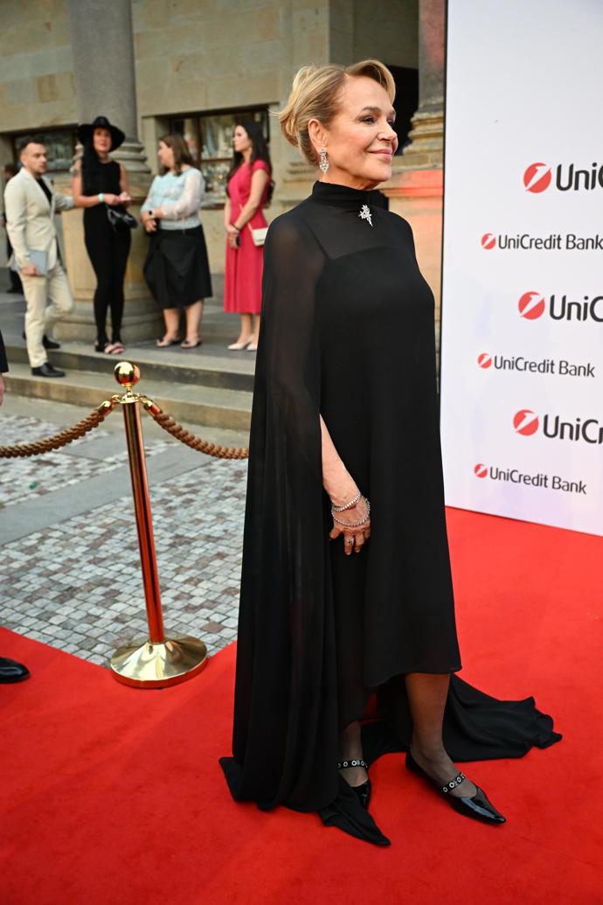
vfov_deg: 55.1
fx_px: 867
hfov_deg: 38.4
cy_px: 452
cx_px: 302
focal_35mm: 34
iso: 2500
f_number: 3.5
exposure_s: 1/1000
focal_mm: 34.5
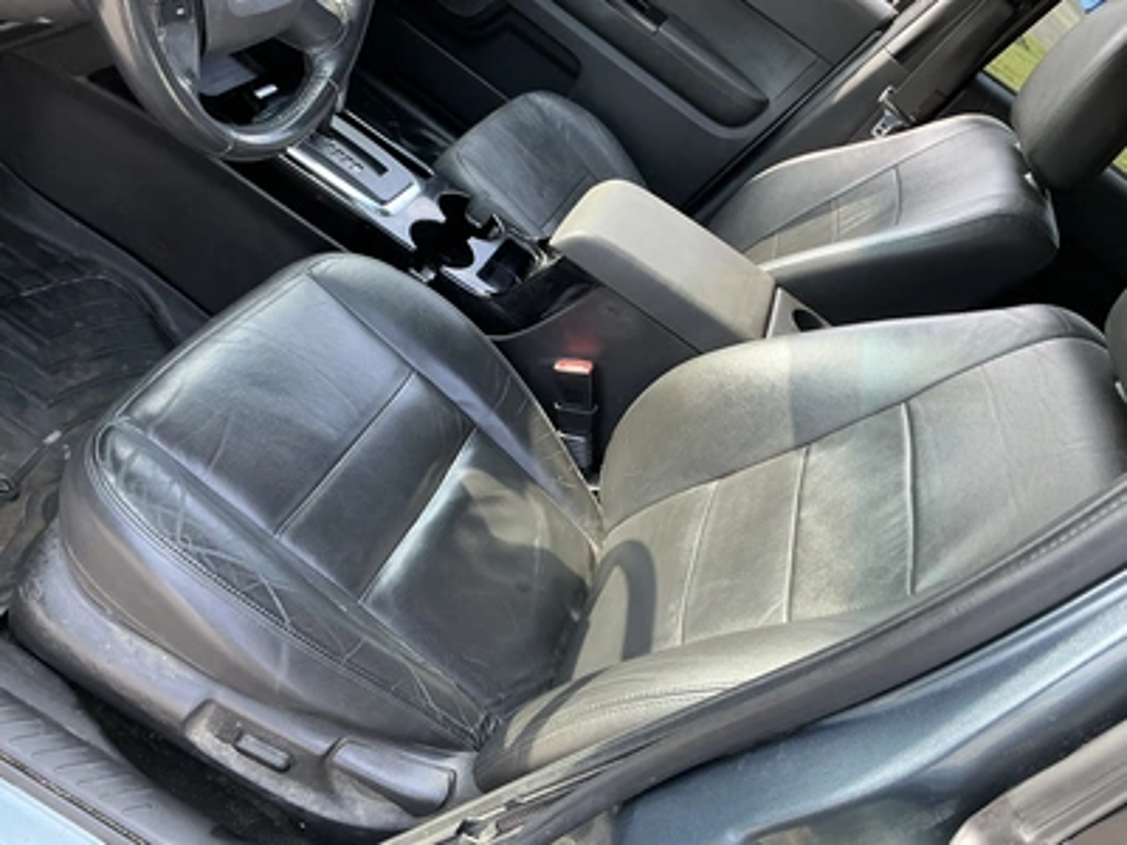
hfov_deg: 63.4
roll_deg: -39.2
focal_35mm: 28
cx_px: 564
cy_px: 422
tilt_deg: -36.2
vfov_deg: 49.7
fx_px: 912
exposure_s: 1/122
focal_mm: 3
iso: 40
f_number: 1.8
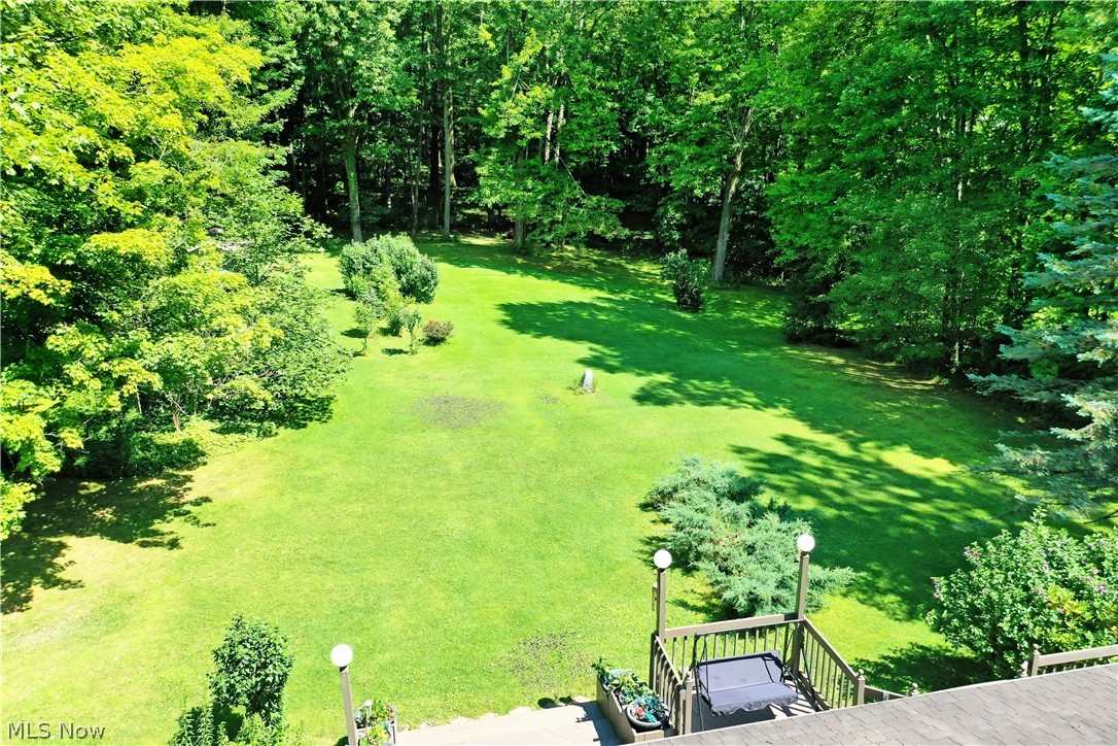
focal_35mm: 28
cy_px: 373
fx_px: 869
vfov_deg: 46.4
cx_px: 559
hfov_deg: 65.5
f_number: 5
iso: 100
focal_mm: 10.26
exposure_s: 1/240
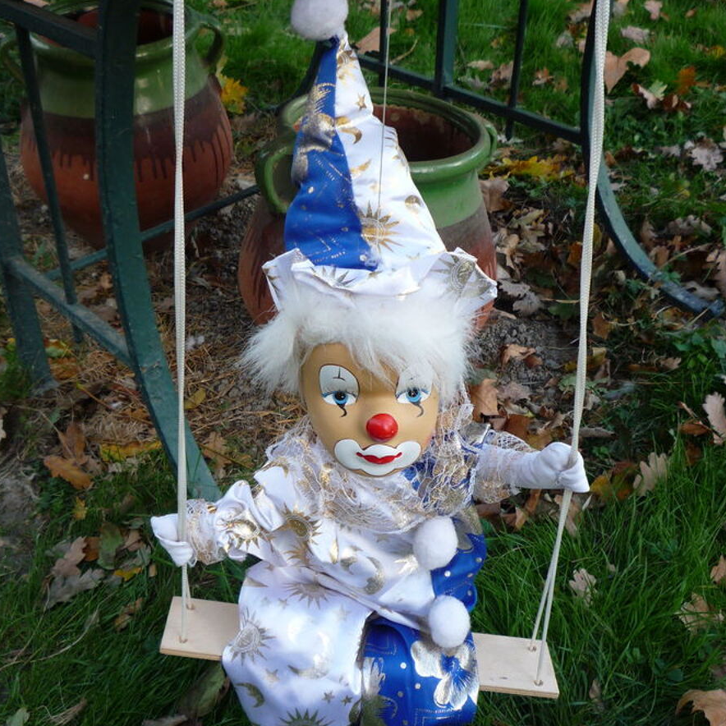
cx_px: 329
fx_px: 949
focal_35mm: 40
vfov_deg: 41.9
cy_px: 360
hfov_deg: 41.8
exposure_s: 1/60
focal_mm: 5.2
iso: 100
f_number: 3.3
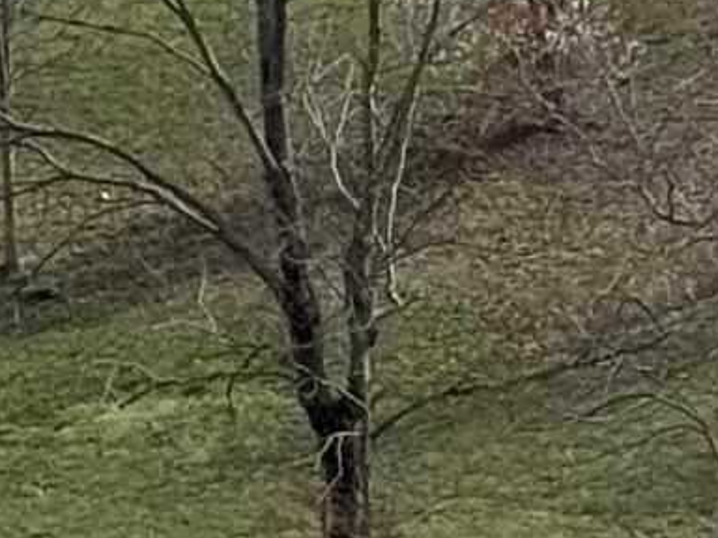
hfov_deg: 5.3
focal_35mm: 375
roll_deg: +3.8
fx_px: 7778
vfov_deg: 4.0
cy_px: 252
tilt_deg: -1.9
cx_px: 570
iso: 64
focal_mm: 6.76
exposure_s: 1/5208
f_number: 1.78
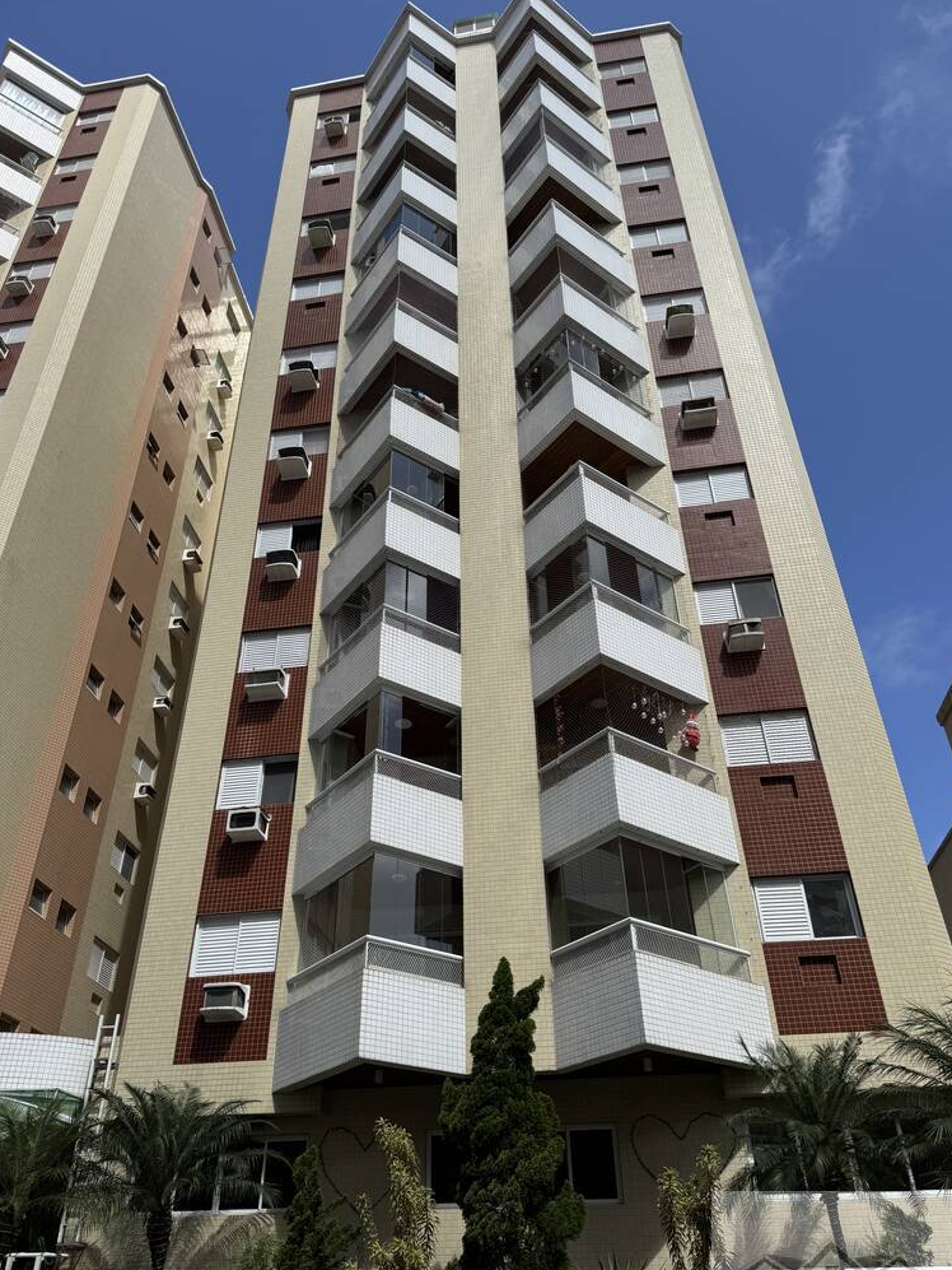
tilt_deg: +34.6
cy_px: 683
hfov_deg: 53.1
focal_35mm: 26
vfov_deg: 67.2
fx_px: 953
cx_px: 462
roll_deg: +2.2
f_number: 1.78
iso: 80
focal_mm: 6.76
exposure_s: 1/7092
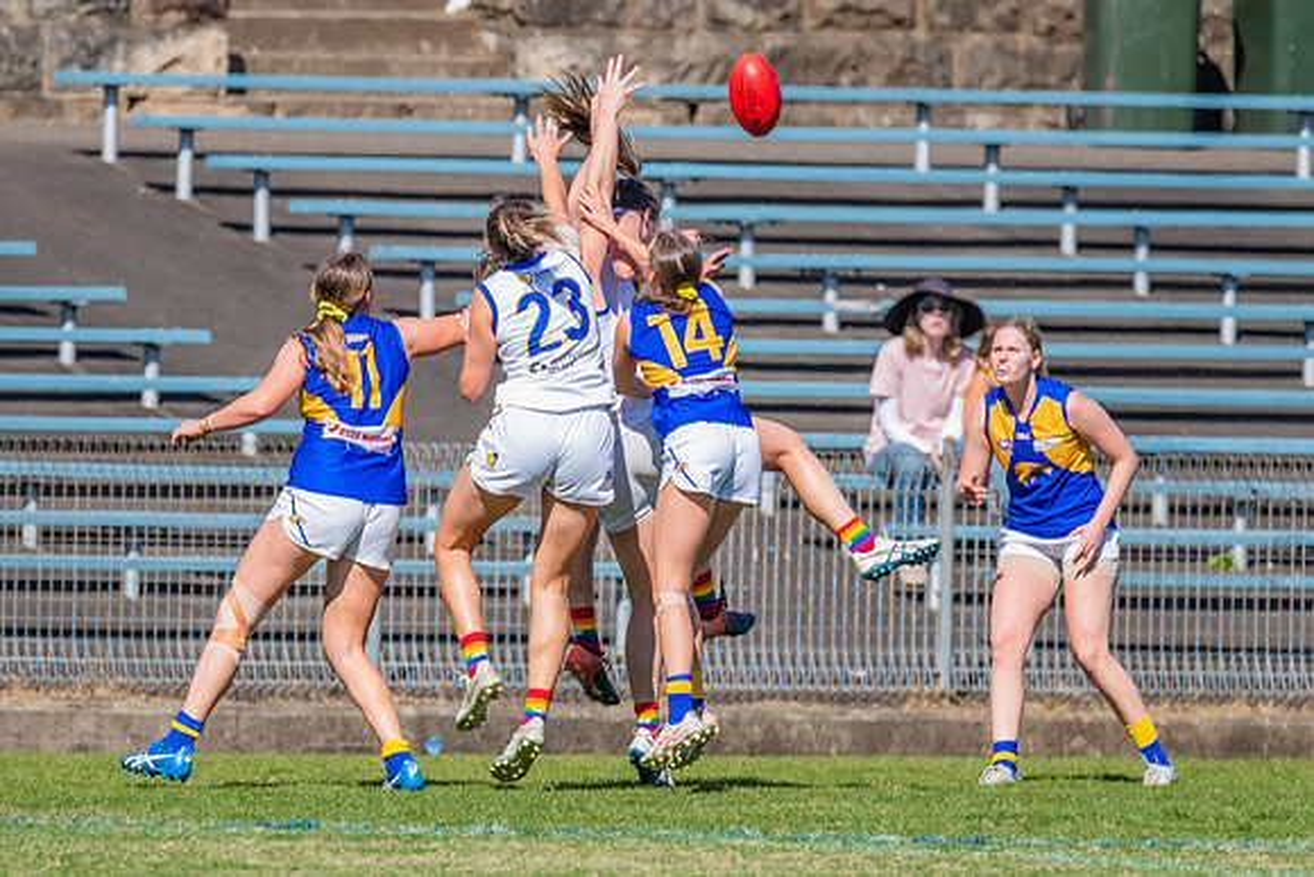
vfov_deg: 1.6
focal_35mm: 856
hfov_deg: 2.4
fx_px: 31235
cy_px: 440
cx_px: 470
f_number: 10
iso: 800
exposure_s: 1/1600
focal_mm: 600
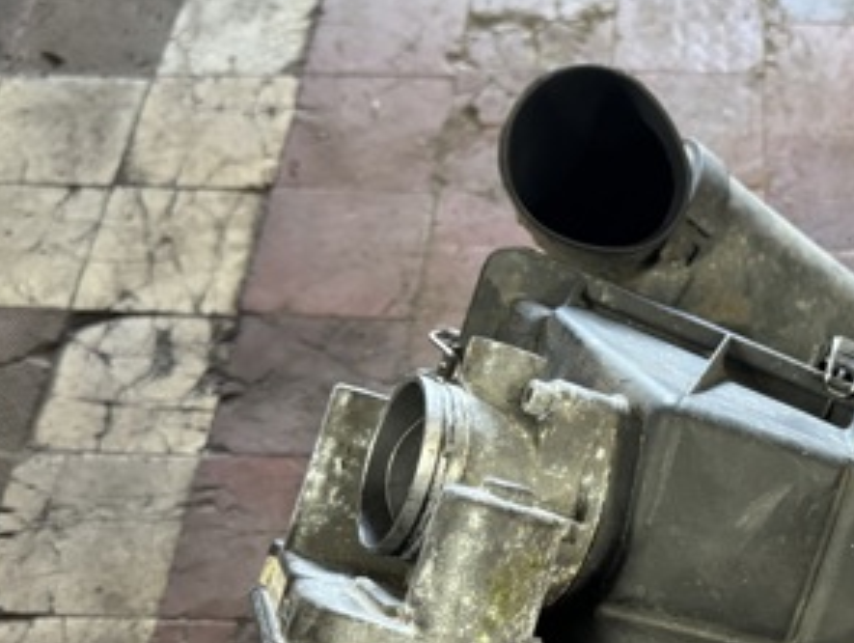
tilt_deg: -59.0
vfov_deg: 27.4
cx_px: 701
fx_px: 1284
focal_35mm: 52
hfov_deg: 35.4
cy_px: 539
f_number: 1.78
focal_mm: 6.76
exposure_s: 1/50
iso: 640
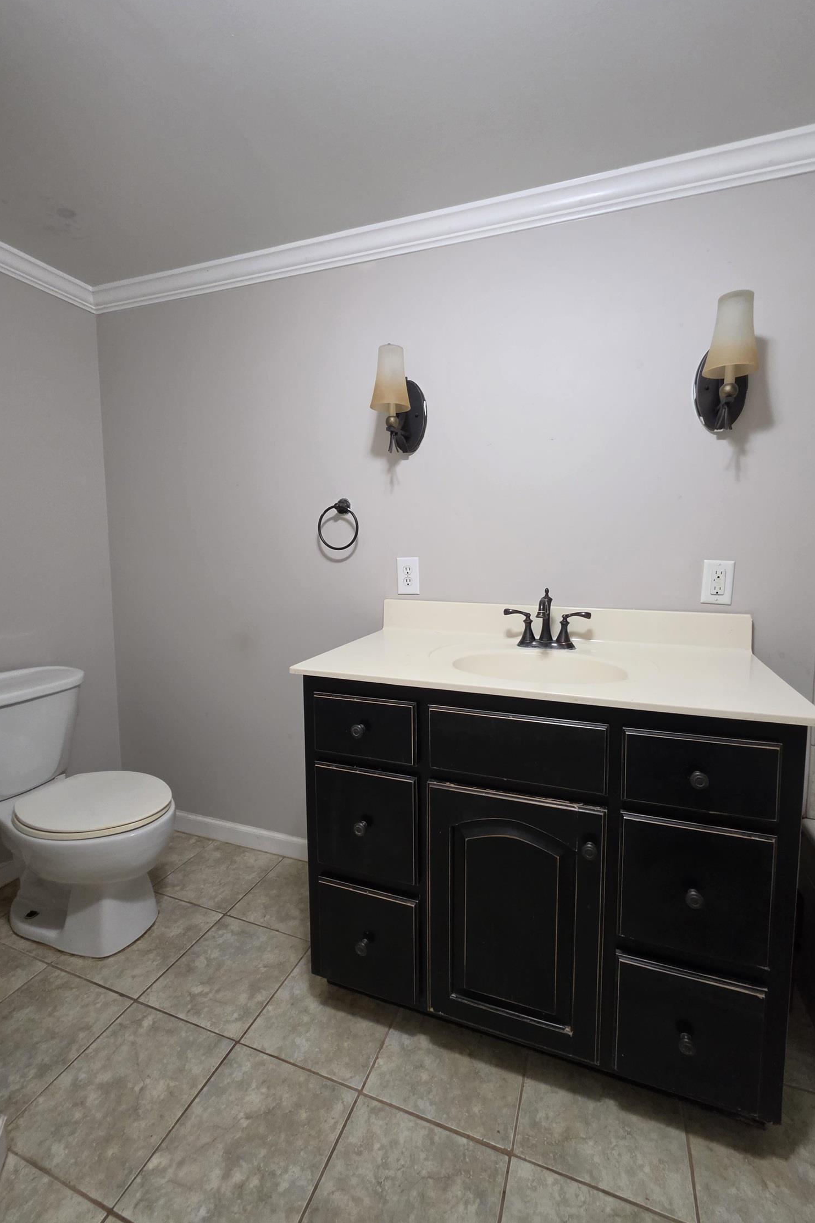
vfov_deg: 104.2
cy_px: 591
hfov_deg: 81.1
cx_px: 429
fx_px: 475
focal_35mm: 14
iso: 320
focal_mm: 2.2
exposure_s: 1/60
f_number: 1.9
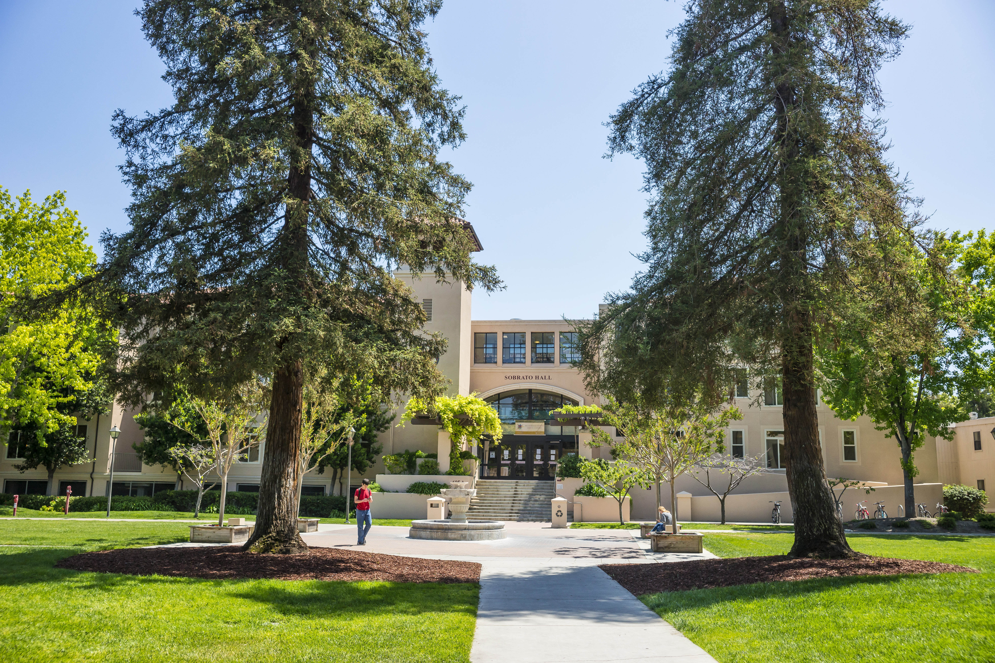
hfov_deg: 61.9
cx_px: 498
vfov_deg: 43.6
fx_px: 829
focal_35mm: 30
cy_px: 332
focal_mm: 30
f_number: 4.5
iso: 320
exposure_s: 1/1600
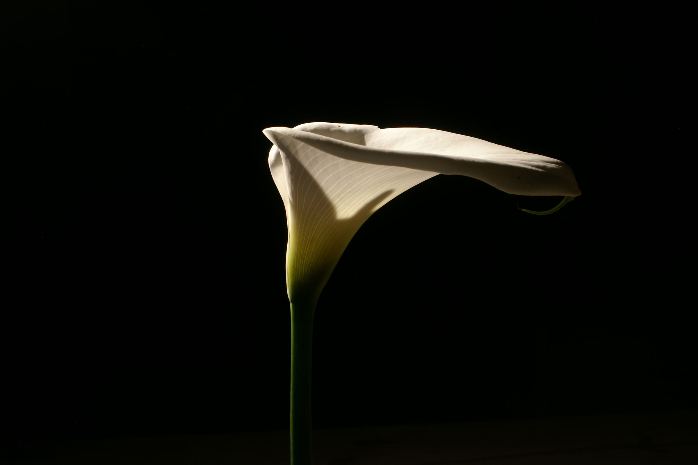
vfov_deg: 25.7
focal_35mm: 52
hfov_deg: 37.9
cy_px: 232
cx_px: 349
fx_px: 1017
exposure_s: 1/2
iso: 200
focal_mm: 35
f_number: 16
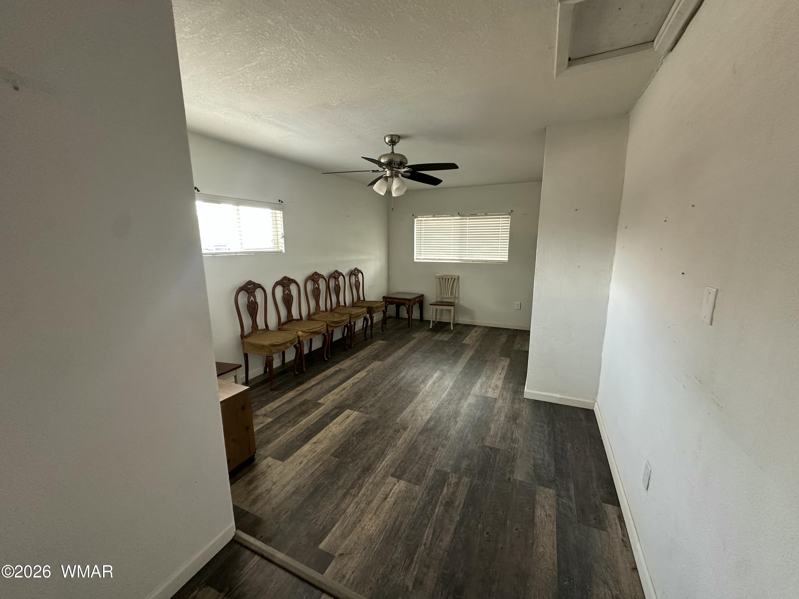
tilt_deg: -8.5
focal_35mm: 14
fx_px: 323
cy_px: 300
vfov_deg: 85.7
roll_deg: +0.6
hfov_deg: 102.1
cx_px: 400
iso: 200
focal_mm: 2.22
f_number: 2.2
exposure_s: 1/60
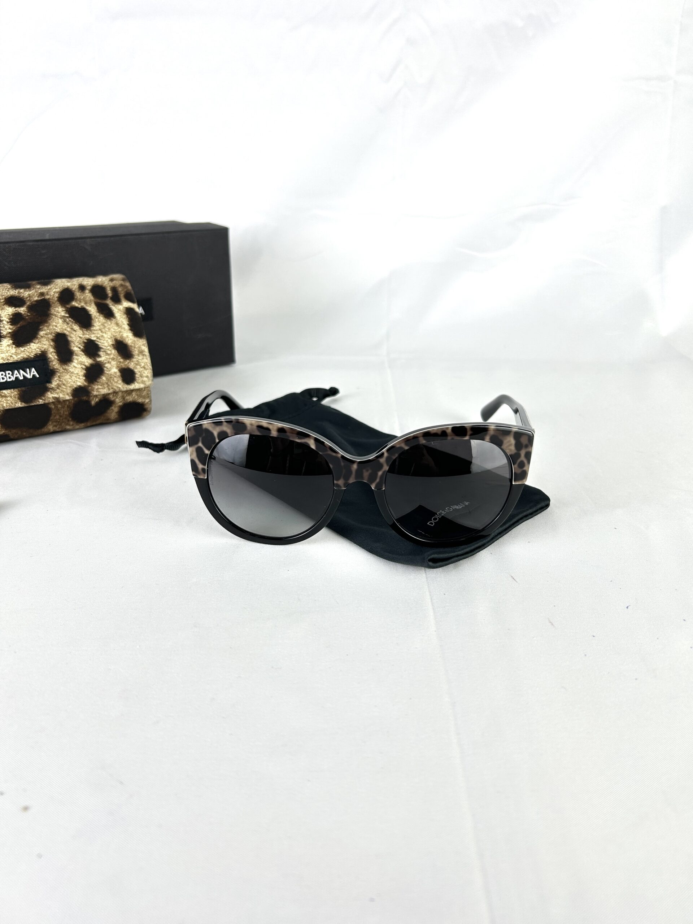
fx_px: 694
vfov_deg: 67.3
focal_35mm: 26
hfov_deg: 53.1
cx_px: 346
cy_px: 462
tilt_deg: -24.7
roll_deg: -2.9
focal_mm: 5.7
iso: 32
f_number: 1.5
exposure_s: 1/130
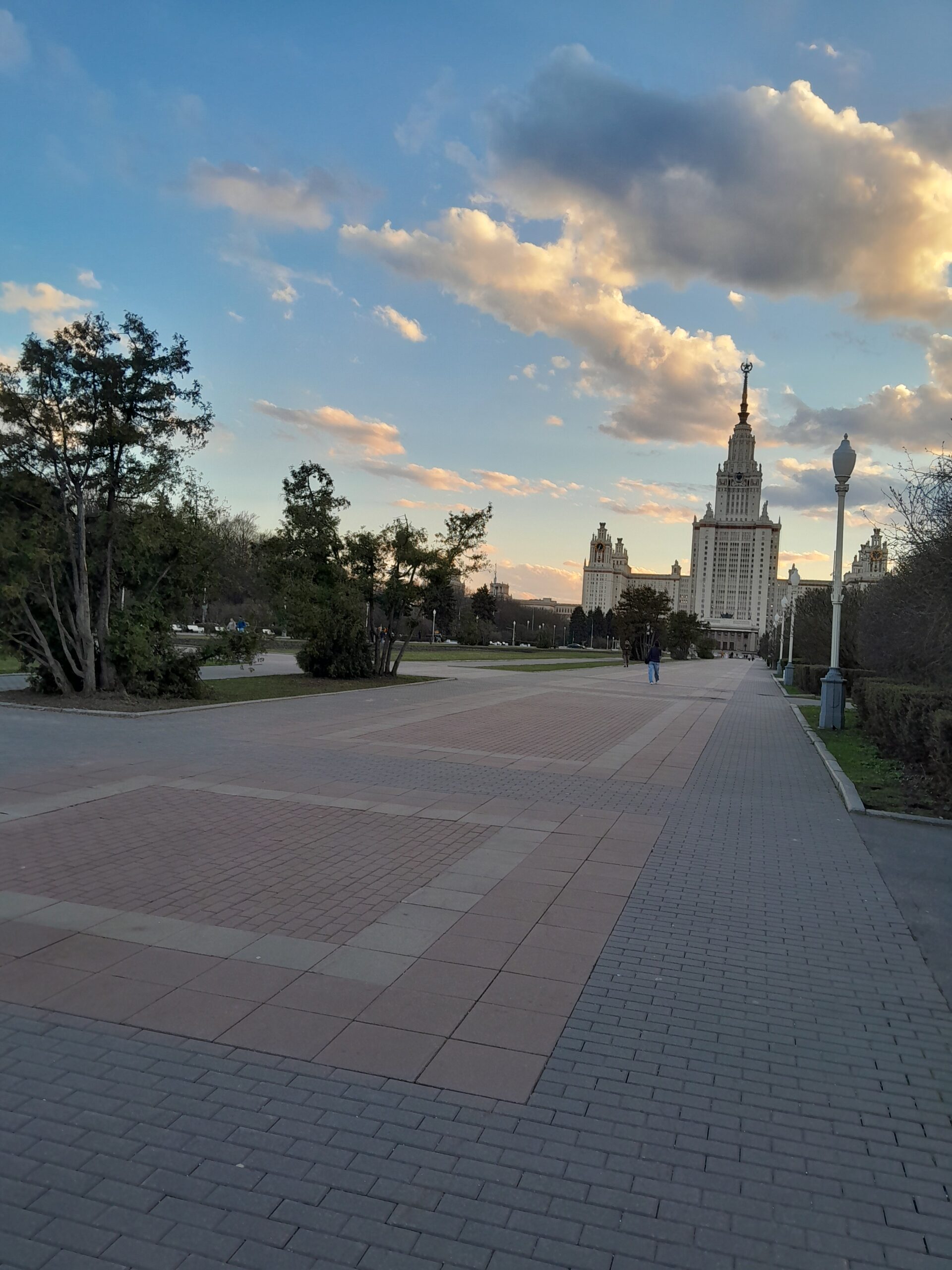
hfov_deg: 53.1
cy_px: 635
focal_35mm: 26
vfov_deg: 67.3
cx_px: 476
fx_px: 953
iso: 40
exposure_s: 1/100
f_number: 1.8
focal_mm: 3.98
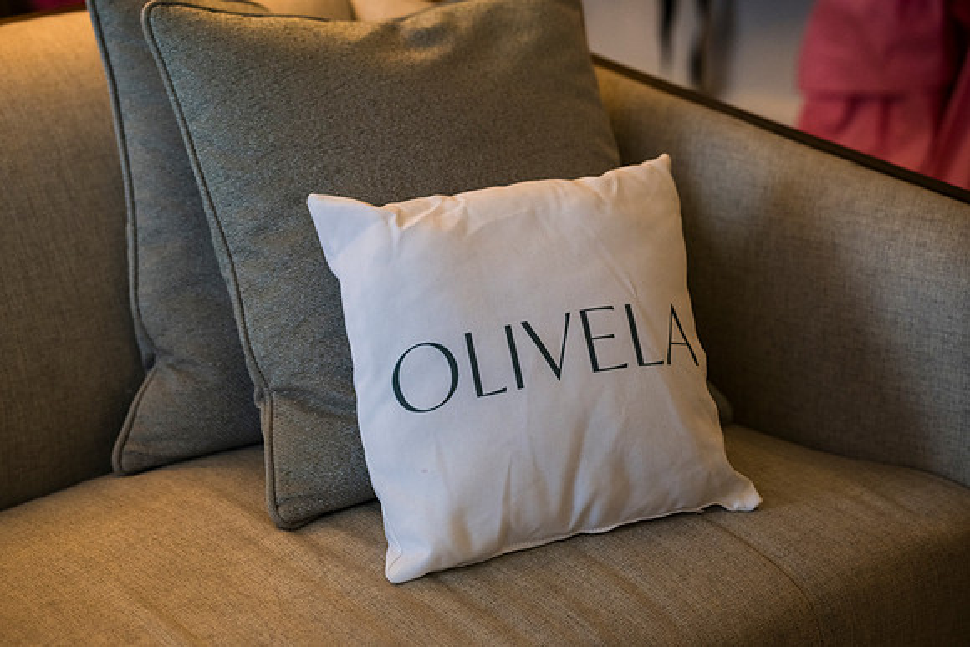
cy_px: 324
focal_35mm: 79
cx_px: 485
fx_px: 2129
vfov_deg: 17.3
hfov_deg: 25.7
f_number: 3.2
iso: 1600
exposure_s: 1/160
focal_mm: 79
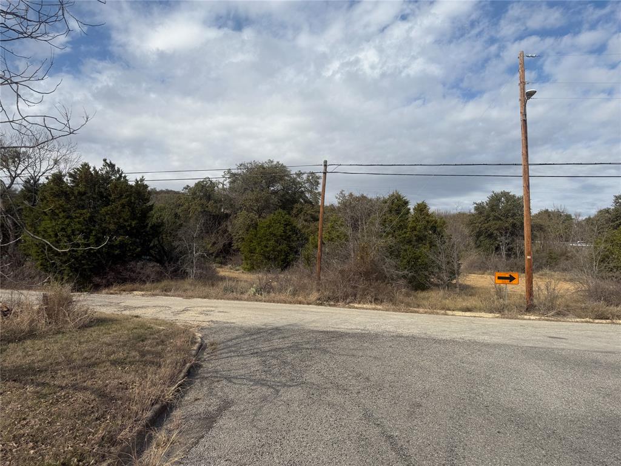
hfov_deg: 71.6
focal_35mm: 24
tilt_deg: +4.4
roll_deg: -1.8
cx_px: 310
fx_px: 431
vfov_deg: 56.8
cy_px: 233
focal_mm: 6.76
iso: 80
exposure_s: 1/6711
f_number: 1.78
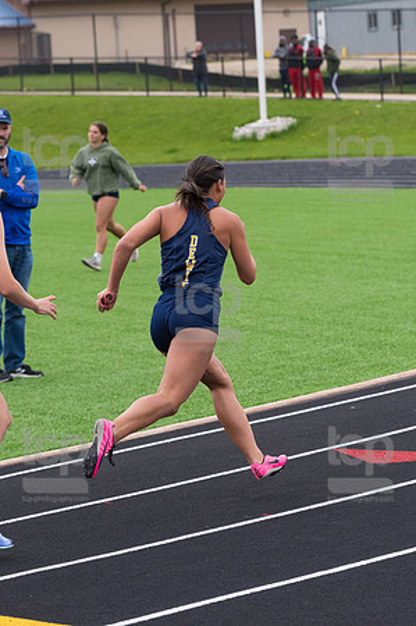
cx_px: 208
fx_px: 2606
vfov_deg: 13.7
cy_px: 313
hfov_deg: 9.1
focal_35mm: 150
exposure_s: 1/2000
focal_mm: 100
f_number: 5
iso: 1250
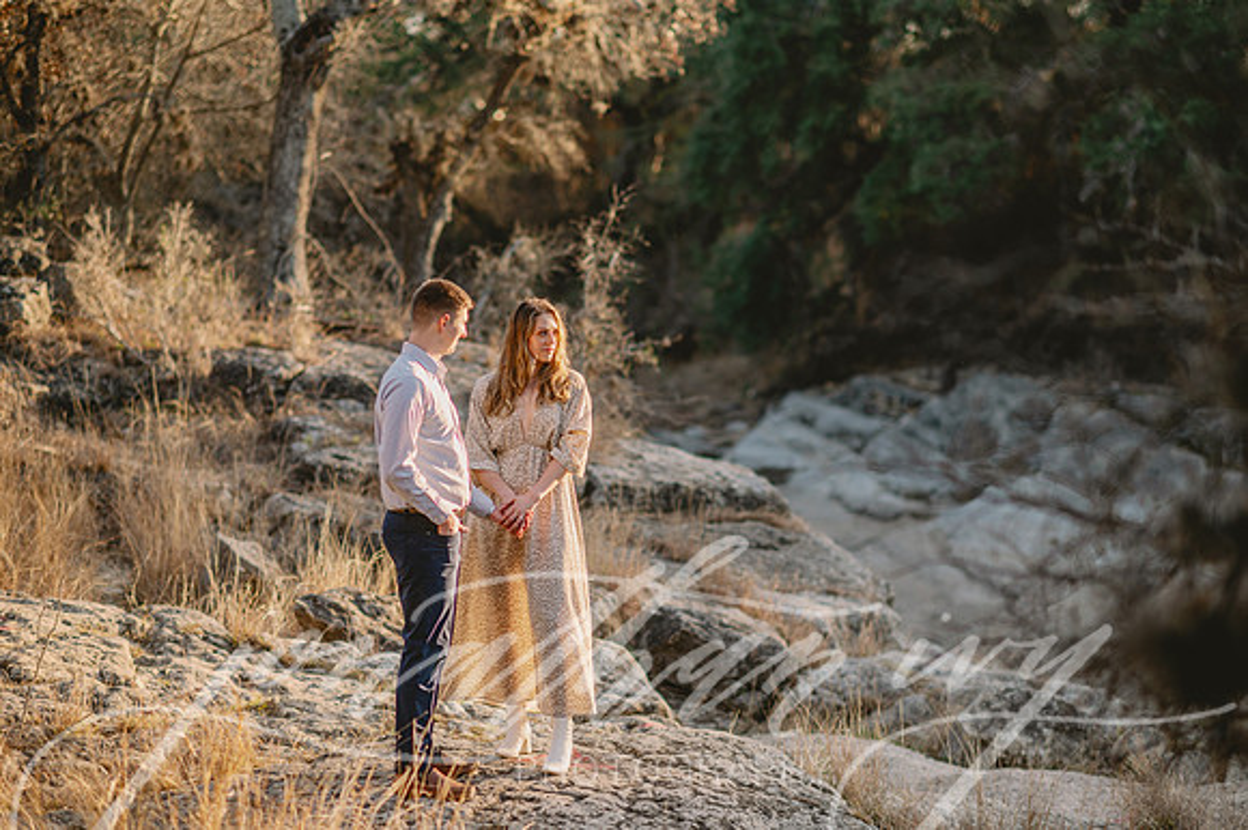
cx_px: 624
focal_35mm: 85
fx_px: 2945
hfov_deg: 23.9
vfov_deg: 16.1
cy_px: 415
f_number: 2
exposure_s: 1/2000
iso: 100
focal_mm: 85
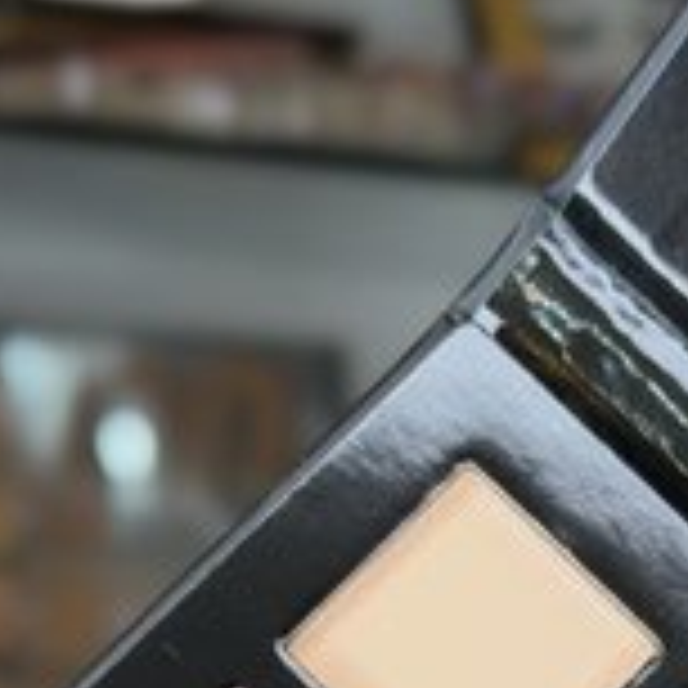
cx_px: 580
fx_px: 3328
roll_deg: -3.3
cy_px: 1144
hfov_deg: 11.7
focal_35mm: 148
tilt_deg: -8.4
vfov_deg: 11.2
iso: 64
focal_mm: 6.76
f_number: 1.78
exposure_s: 1/118
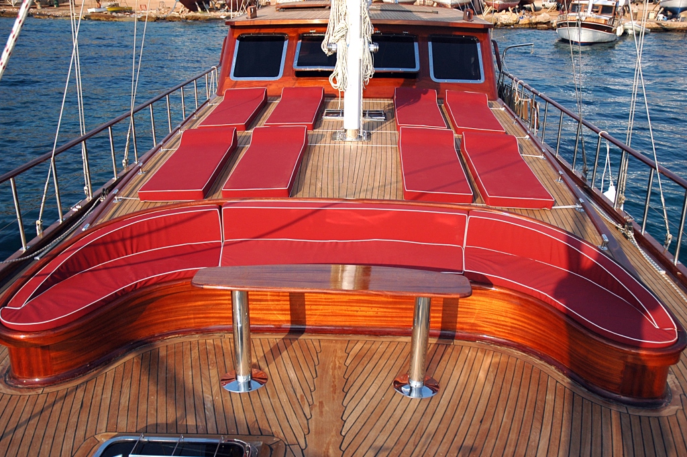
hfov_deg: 53.2
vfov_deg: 36.8
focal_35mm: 36
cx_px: 344
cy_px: 228
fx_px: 686
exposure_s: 1/1600
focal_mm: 24
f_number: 3.8
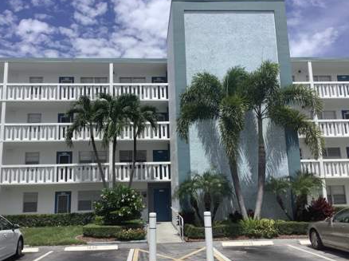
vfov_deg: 41.7
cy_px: 134
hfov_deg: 54.0
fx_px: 342
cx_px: 159
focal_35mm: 34
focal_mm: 3.3
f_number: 2.4
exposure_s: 1/2203
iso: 25
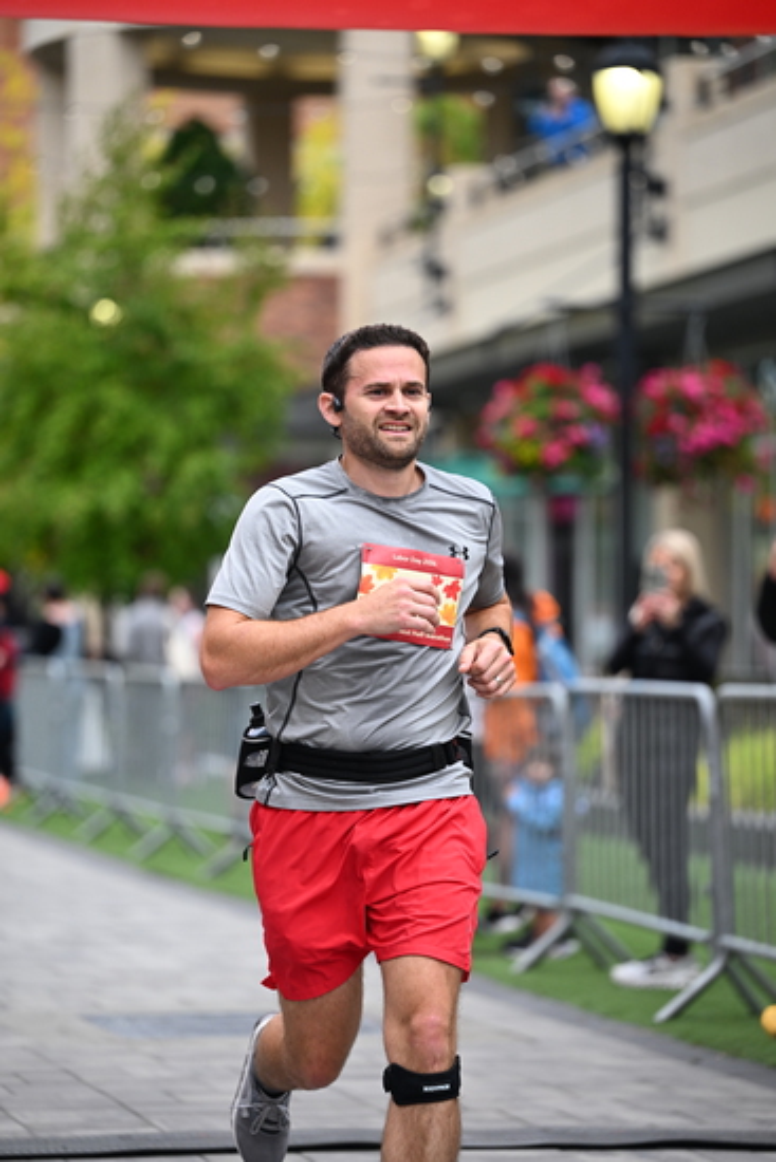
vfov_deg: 15.8
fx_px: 4200
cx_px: 388
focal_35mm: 130
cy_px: 581
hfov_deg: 10.6
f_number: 2.8
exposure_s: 1/2000
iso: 640
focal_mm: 130
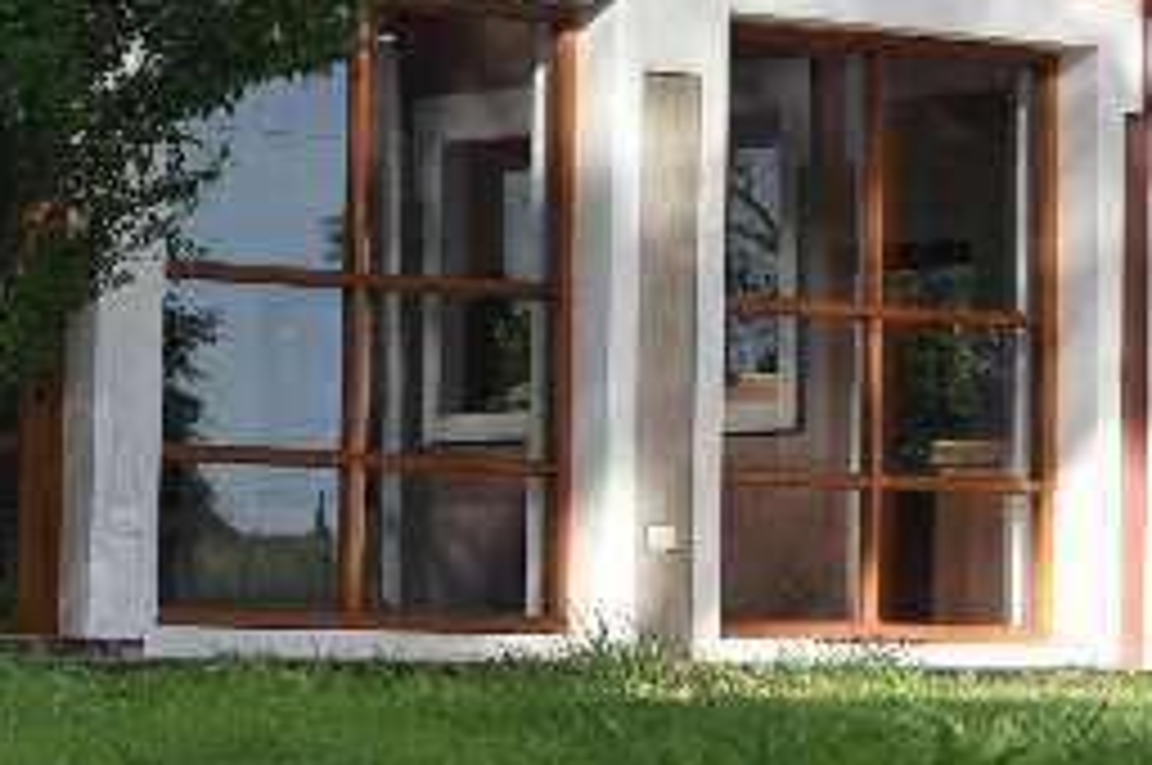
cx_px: 27
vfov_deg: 7.8
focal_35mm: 176
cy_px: 112
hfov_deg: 11.6
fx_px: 5625
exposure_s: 1/250
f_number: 7.1
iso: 250
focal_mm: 50
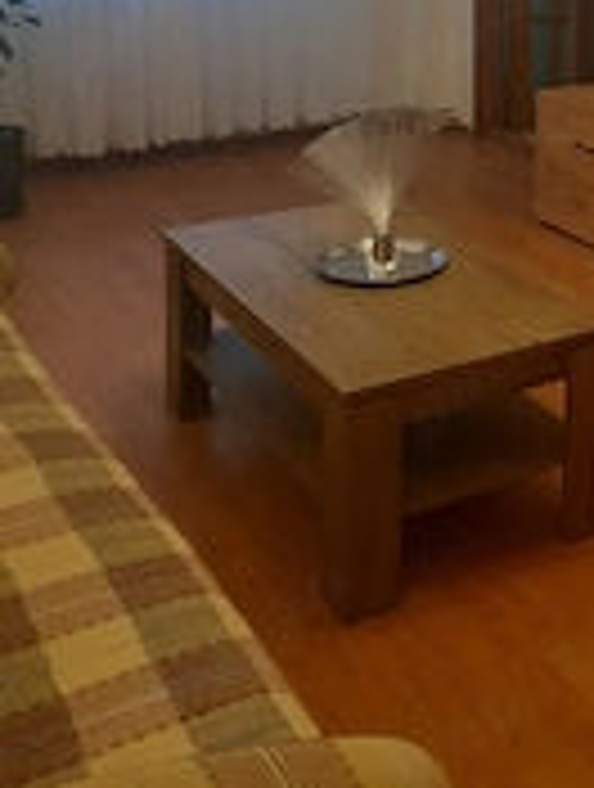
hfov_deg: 24.2
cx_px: 639
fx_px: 1299
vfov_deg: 31.5
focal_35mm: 57
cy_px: 27
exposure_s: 1/50
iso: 200
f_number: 2
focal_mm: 4.6
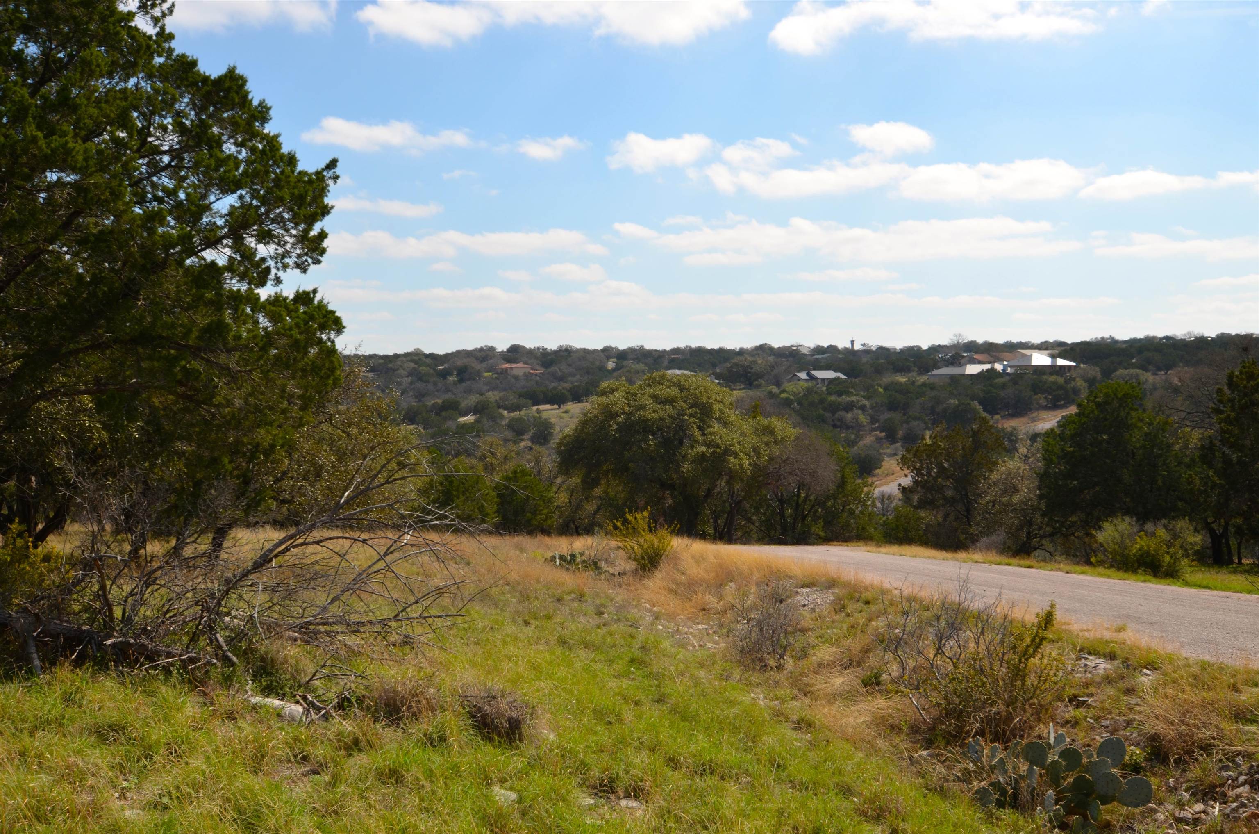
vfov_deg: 36.7
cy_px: 417
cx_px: 630
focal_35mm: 36
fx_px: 1256
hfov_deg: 53.2
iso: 100
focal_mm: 24
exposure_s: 1/200
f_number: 9
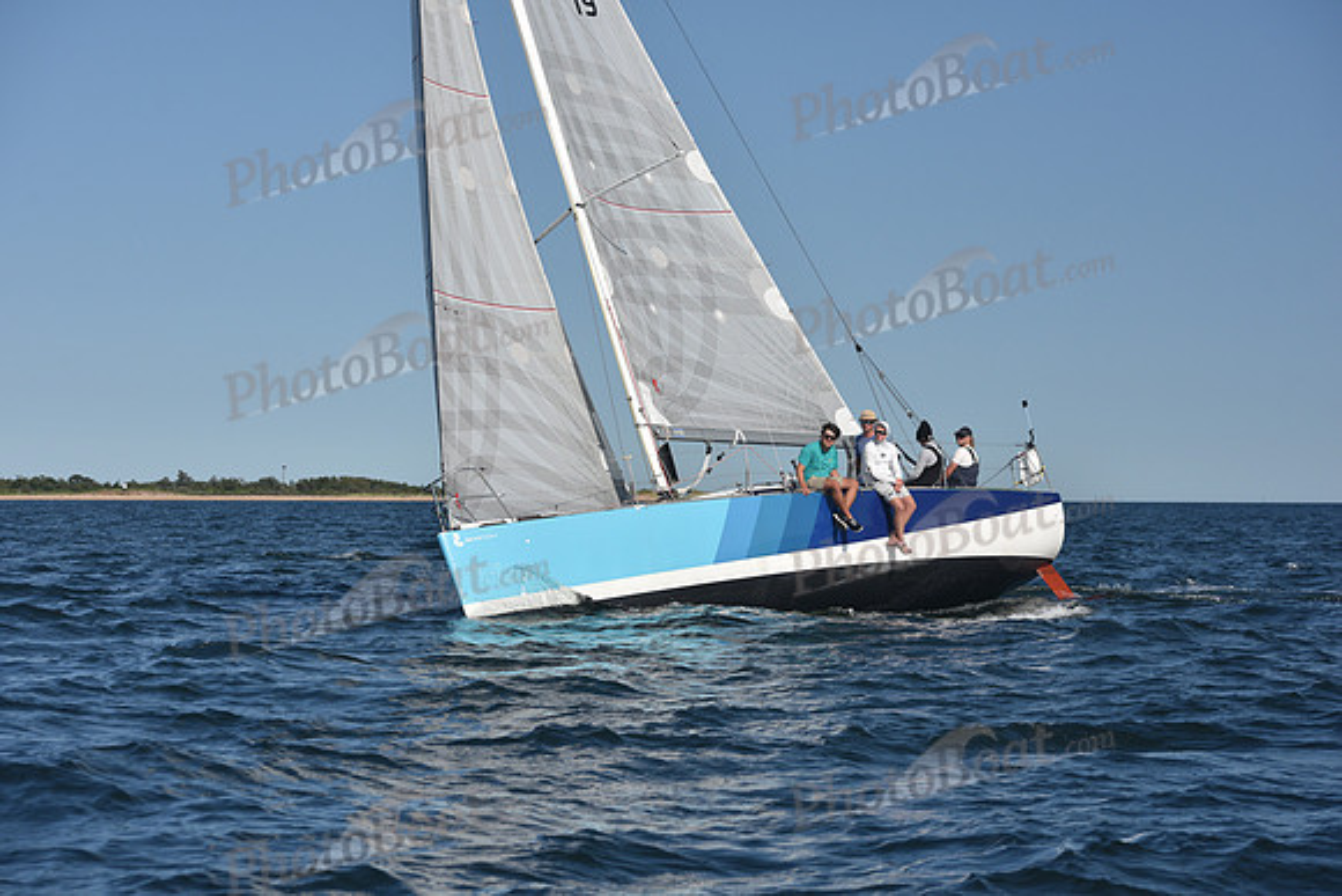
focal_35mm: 86
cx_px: 671
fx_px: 3206
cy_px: 448
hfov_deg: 23.6
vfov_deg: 15.9
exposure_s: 1/1000
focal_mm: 86
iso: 250
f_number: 6.3
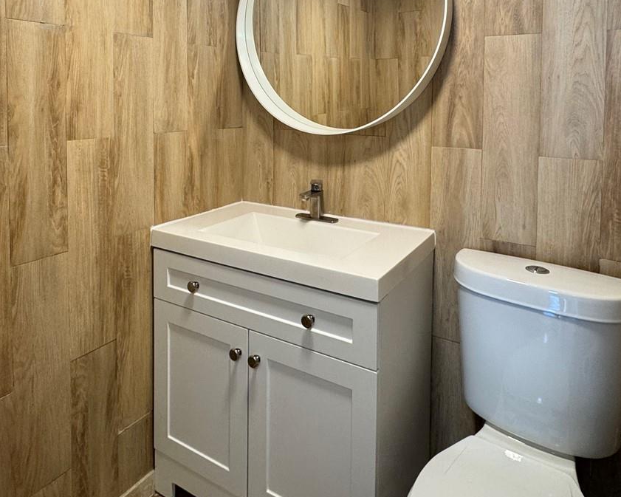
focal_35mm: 26
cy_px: 118
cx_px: 283
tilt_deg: -3.6
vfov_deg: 52.3
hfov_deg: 65.9
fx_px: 478
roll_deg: -0.2
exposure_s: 1/60
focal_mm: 2.22
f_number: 2.2
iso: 160
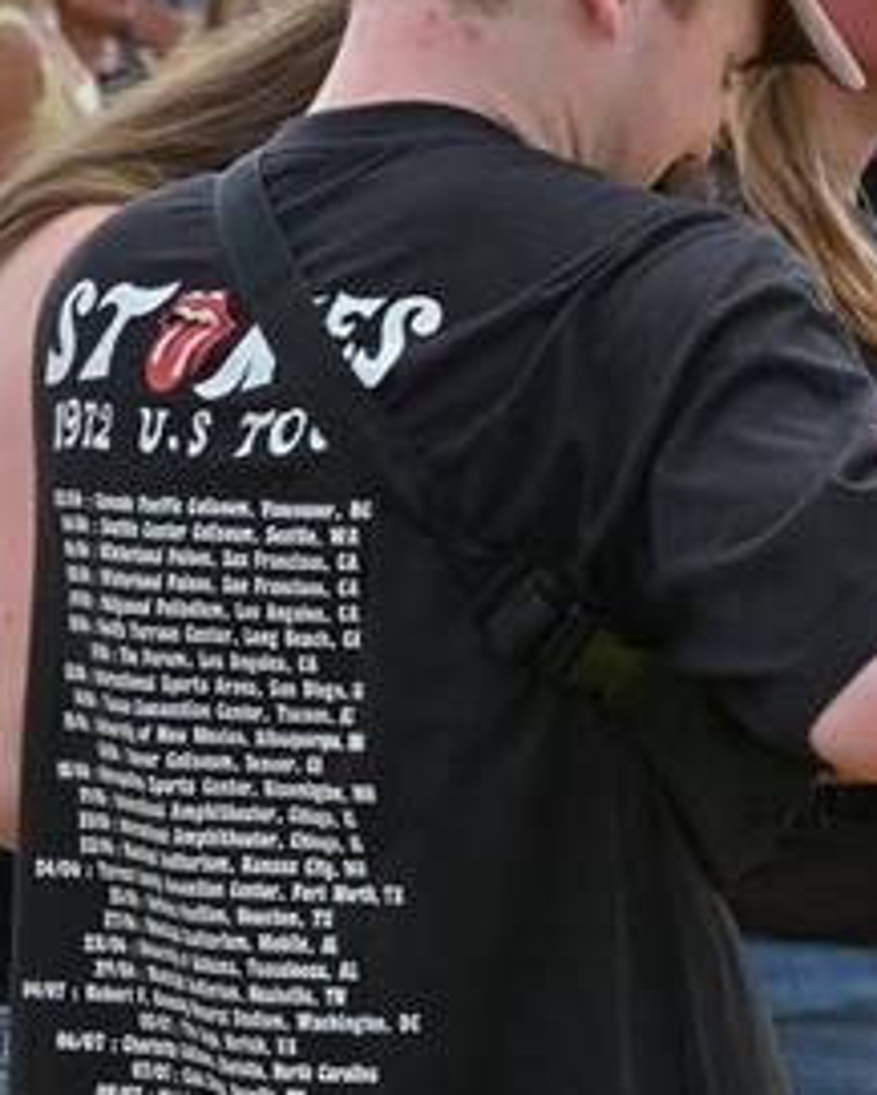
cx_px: 1677
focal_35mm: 213
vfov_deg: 9.1
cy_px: 382
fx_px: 6907
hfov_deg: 7.0
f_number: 7.1
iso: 100
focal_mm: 62
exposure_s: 1/400
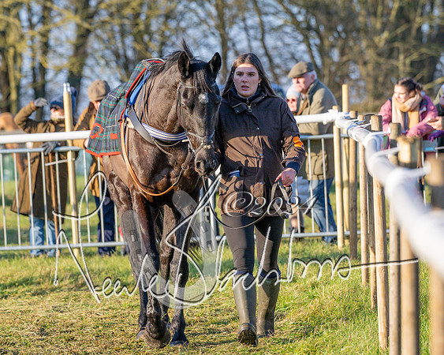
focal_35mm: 274
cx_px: 246
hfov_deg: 7.1
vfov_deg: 5.6
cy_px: 166
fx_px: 3602
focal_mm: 150
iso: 400
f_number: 4
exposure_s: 1/1000
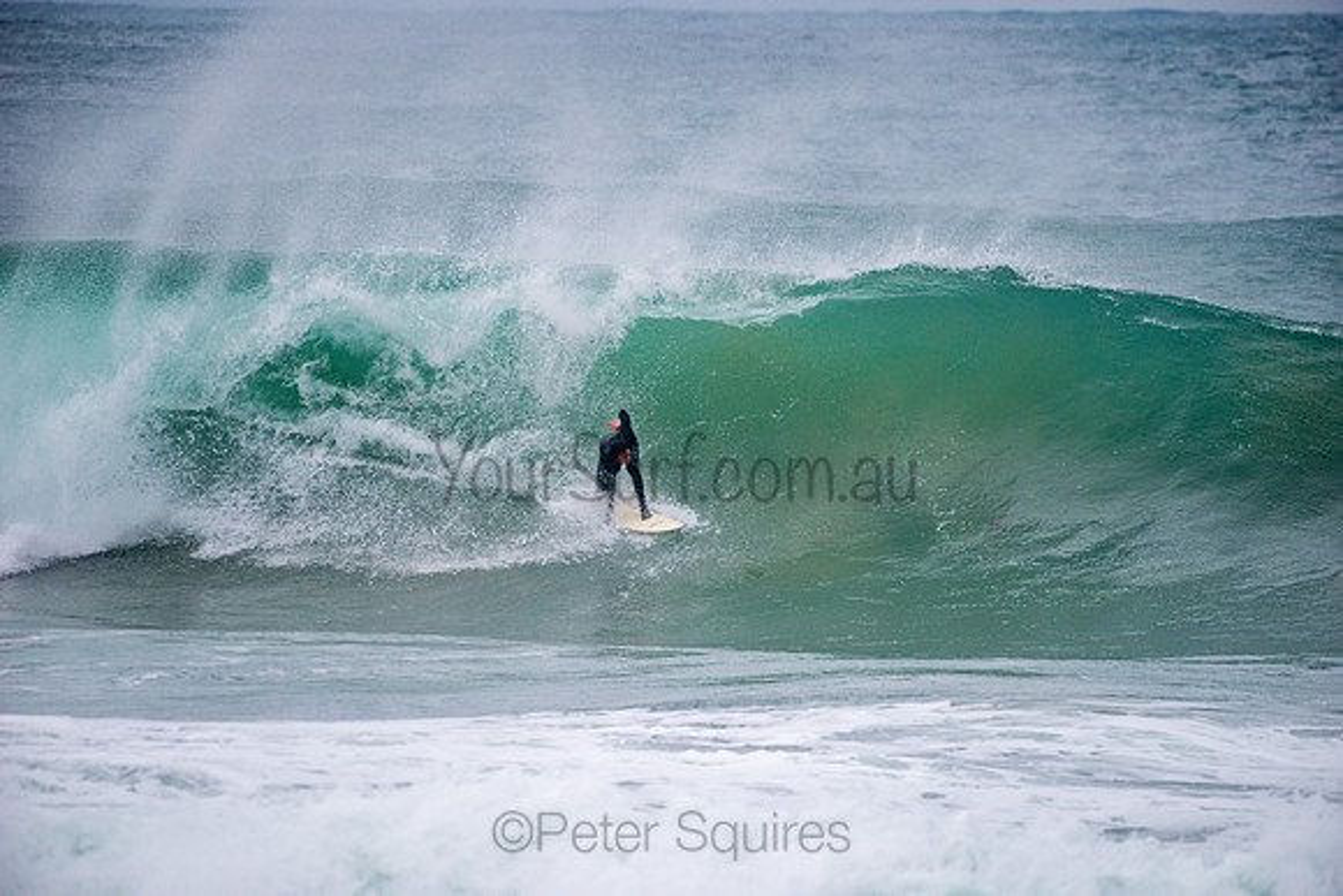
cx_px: 672
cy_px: 448
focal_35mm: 500
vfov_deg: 2.8
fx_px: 18656
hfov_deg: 4.1
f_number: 5.6
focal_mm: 500
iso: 800
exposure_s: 1/1250
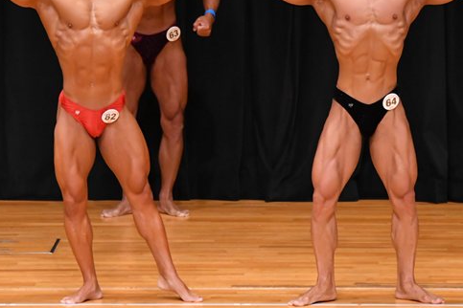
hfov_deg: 4.8
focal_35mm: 433
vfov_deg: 3.2
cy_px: 89
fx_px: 5568
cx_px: 222
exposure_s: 1/400
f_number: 5.6
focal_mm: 180
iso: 4000
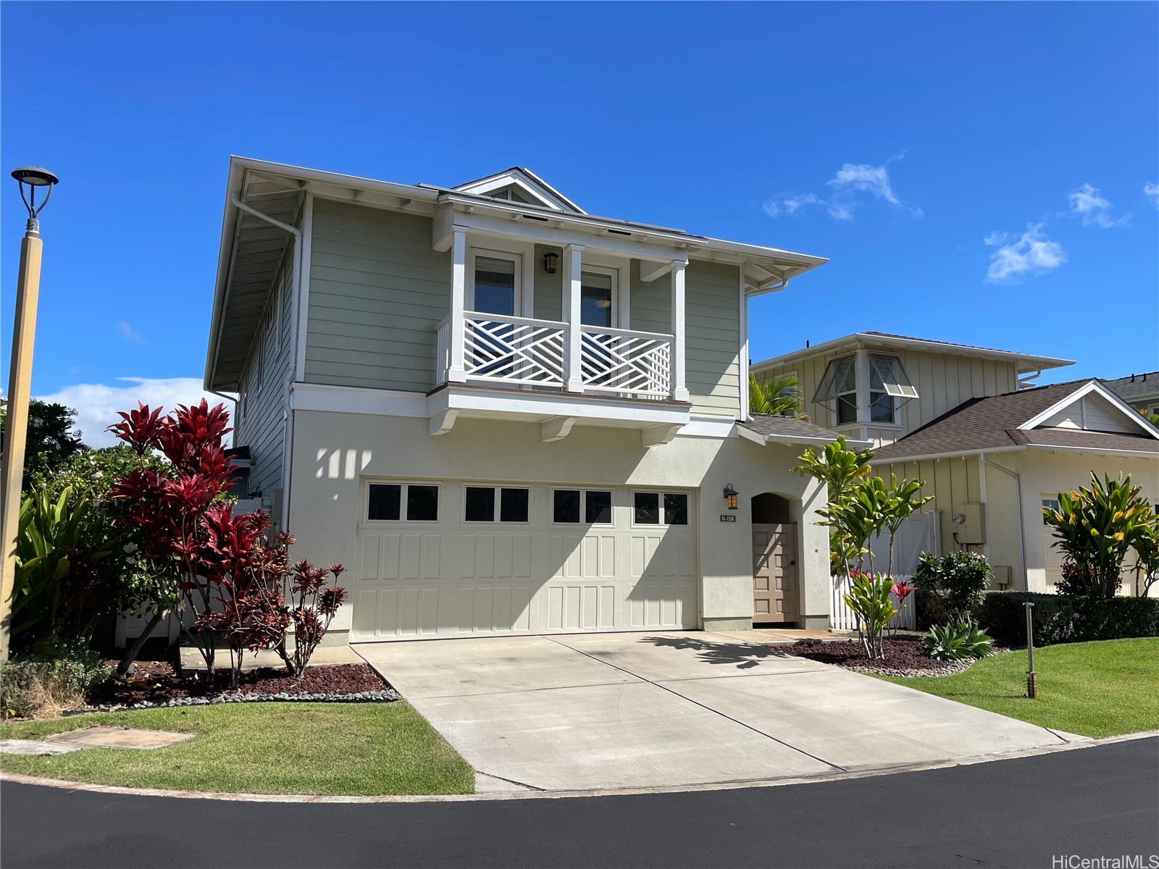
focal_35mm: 26
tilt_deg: +7.7
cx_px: 580
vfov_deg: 53.1
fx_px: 871
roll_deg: -0.1
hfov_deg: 67.3
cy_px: 434
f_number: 1.6
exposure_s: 1/4464
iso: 32
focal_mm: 4.2
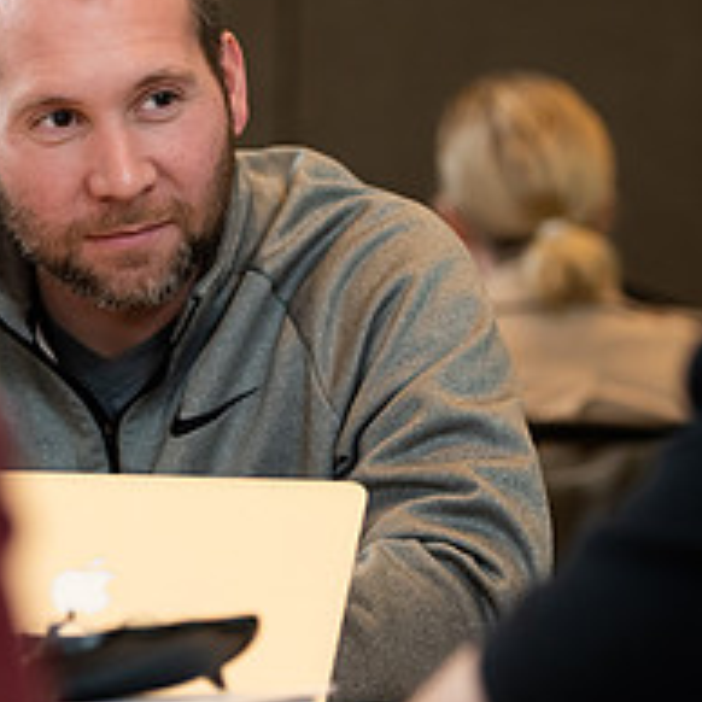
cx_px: 159
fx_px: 5552
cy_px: 237
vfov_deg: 7.2
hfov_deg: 7.2
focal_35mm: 242
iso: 1000
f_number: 3.2
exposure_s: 1/160
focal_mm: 95
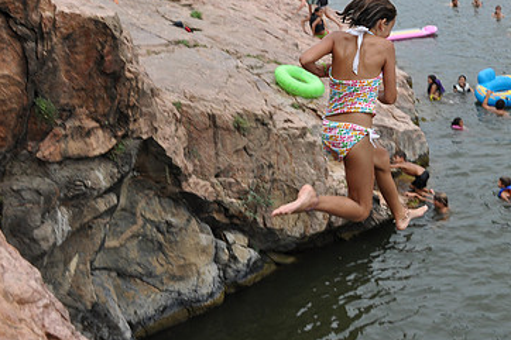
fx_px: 919
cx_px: 404
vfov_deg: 20.8
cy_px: 84
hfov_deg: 30.4
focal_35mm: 65
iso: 200
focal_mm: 27
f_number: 8
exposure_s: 1/400
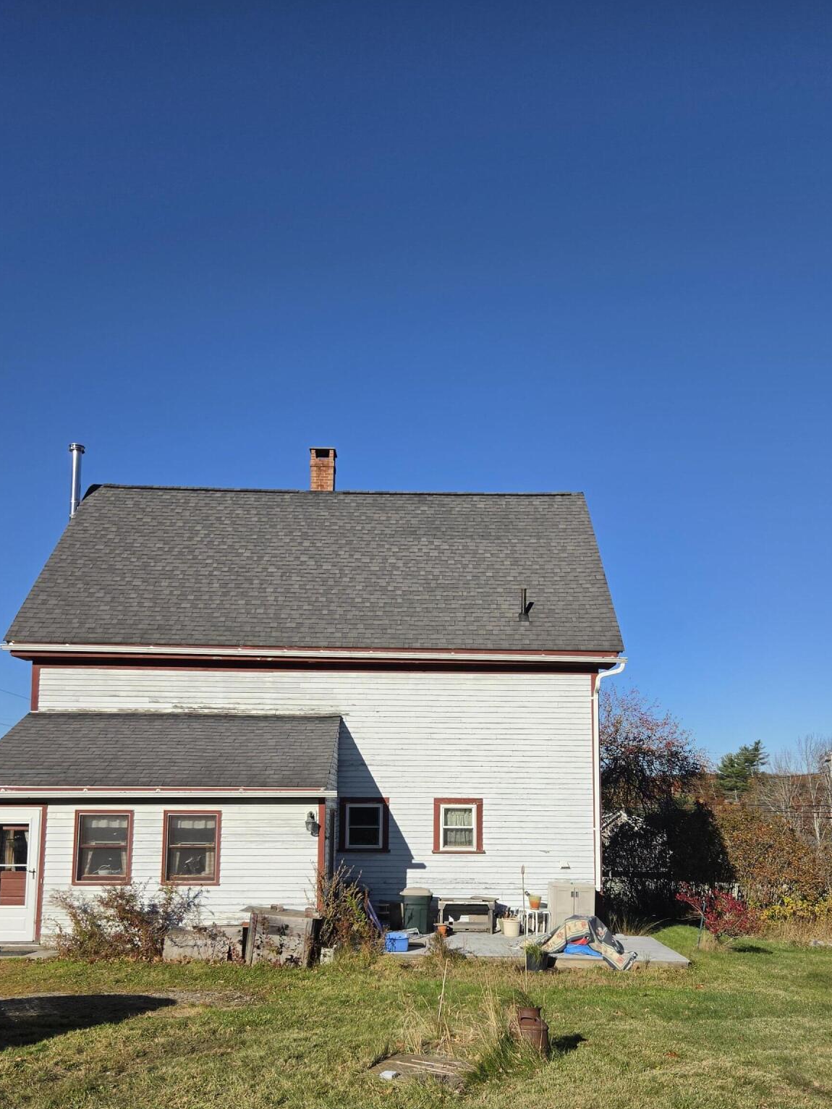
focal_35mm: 30
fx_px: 961
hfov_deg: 46.8
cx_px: 441
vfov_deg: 59.0
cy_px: 709
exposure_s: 1/7071
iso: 80
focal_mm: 5.4
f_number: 1.8
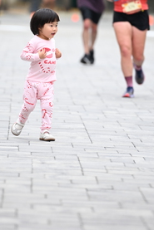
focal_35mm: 397
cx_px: 52
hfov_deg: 3.5
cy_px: 80
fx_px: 2544
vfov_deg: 5.2
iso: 640
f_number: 2.8
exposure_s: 1/2000
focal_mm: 200
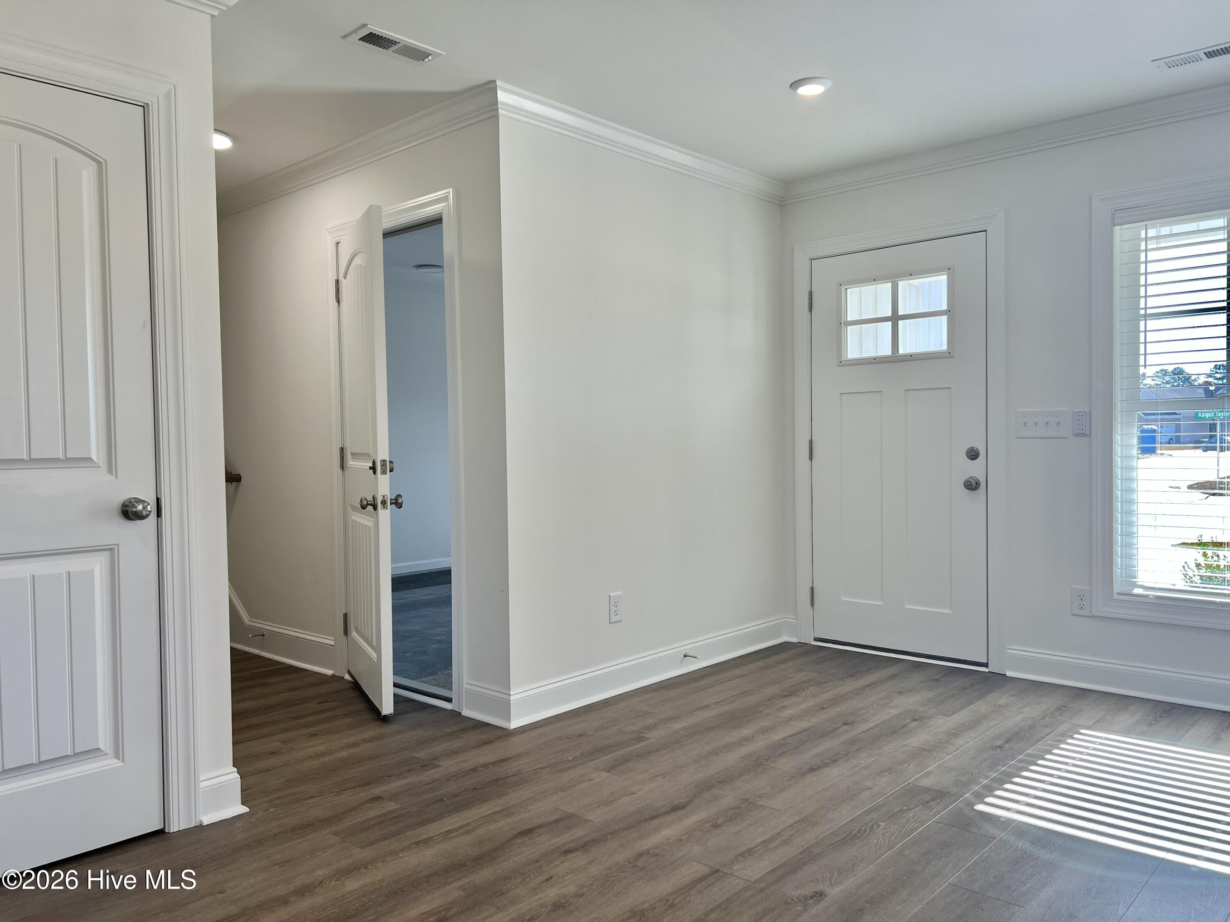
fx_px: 924
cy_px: 461
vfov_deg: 53.1
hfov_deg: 67.3
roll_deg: +0.5
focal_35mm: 26
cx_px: 615
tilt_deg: -2.9
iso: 50
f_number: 1.5
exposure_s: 1/242
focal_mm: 5.7
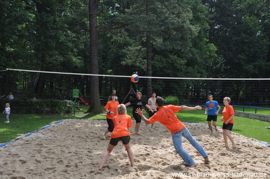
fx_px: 360
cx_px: 135
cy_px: 90
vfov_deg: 28.0
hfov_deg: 41.2
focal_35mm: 48
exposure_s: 1/1600
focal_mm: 32
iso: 400
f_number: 5.6
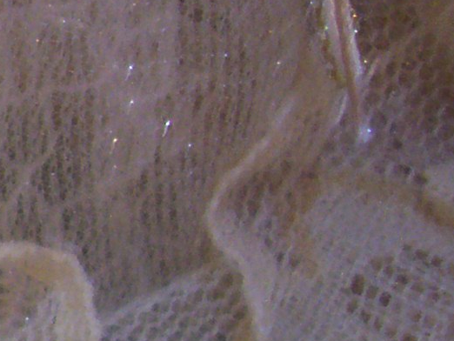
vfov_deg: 9.9
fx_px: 1968
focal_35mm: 150
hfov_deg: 11.5
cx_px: -535
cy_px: 87
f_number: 2.7
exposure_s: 1/8
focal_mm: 5.6
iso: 160
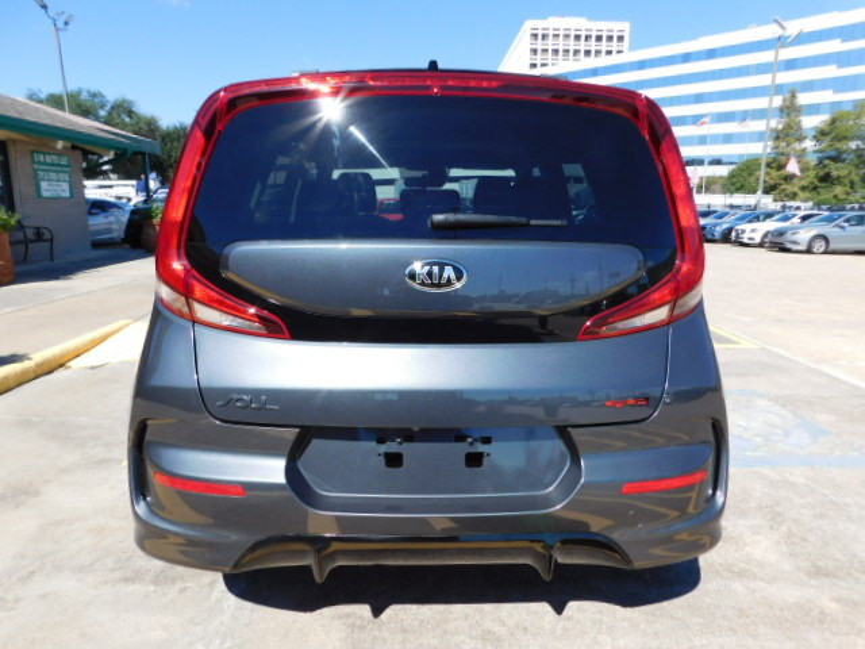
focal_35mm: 23
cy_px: 324
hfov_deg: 73.9
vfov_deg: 58.9
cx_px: 432
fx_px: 575
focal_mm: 4
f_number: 3
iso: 125
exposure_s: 1/1250
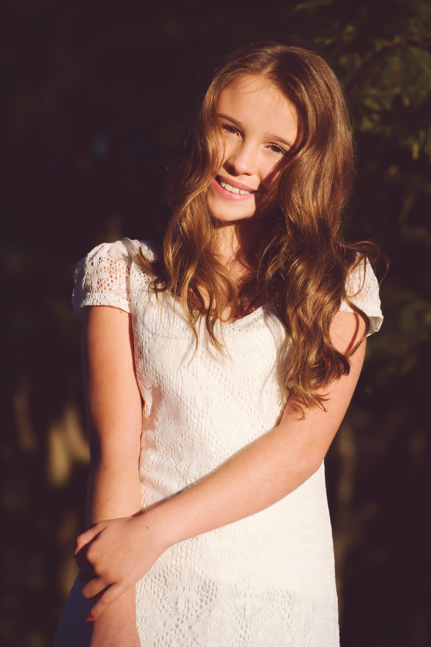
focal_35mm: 213
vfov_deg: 9.7
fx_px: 3825
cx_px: 216
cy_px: 321
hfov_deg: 6.5
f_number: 6.3
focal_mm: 140
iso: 200
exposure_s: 1/640
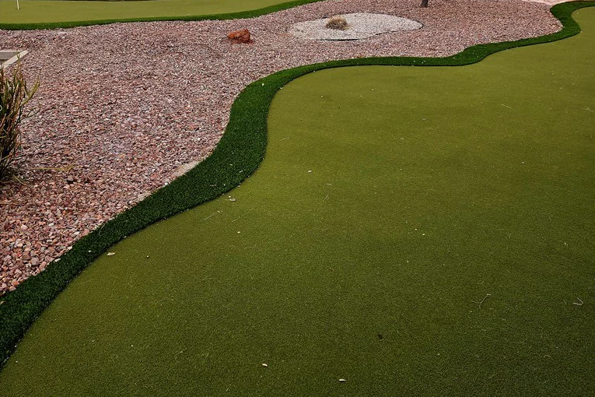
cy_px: 139
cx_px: 297
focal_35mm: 32
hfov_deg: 58.7
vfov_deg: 40.7
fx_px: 529
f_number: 1.8
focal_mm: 5.4
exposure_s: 1/2000
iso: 80
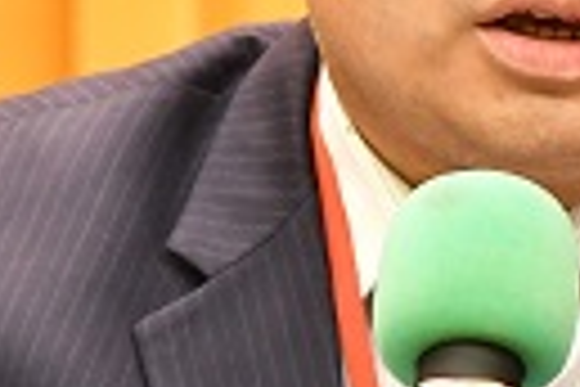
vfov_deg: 2.5
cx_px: 562
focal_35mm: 559
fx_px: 9013
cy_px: 135
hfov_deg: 3.7
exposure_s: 1/125
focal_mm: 75
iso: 3200
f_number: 2.8
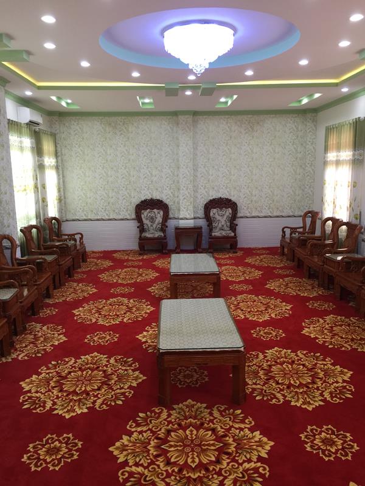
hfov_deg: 48.2
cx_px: 182
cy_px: 243
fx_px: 408
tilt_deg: -8.3
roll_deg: +1.0
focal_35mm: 29
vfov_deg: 61.7
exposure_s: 1/33
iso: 50
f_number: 2.2
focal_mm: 4.15
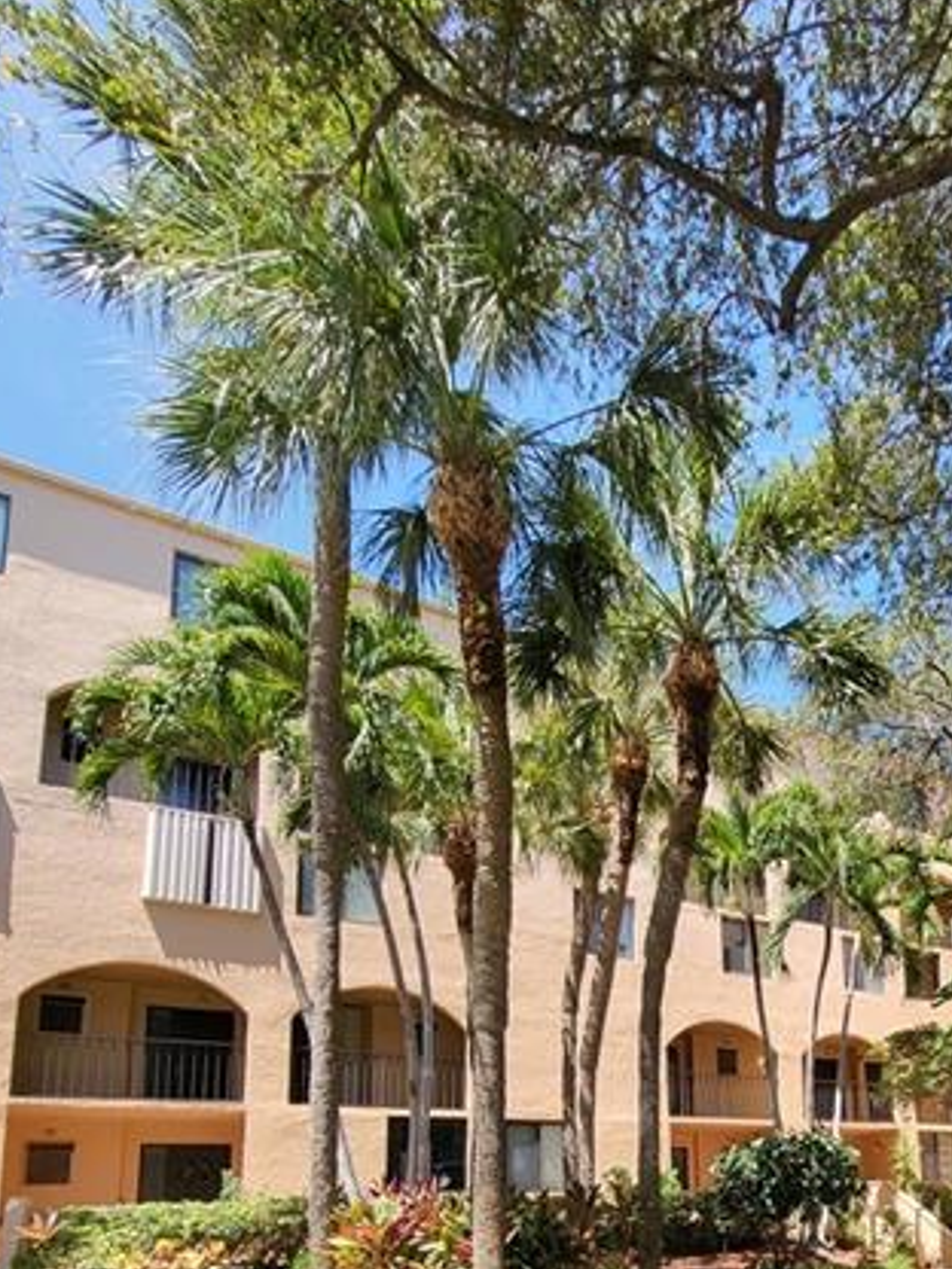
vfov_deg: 63.0
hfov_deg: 52.3
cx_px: 790
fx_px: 880
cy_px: 1080
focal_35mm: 24
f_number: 2.2
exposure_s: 1/371
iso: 32
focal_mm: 1.74
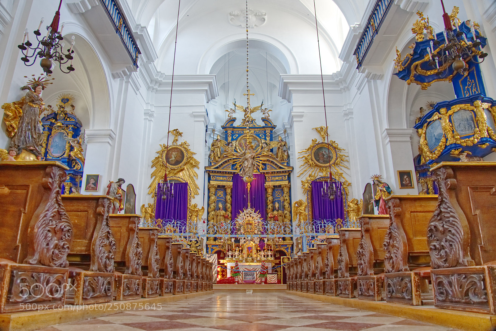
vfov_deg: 53.2
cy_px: 166
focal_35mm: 24
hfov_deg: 73.7
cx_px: 248
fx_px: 331
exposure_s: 1/60
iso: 500
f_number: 4.5
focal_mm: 24
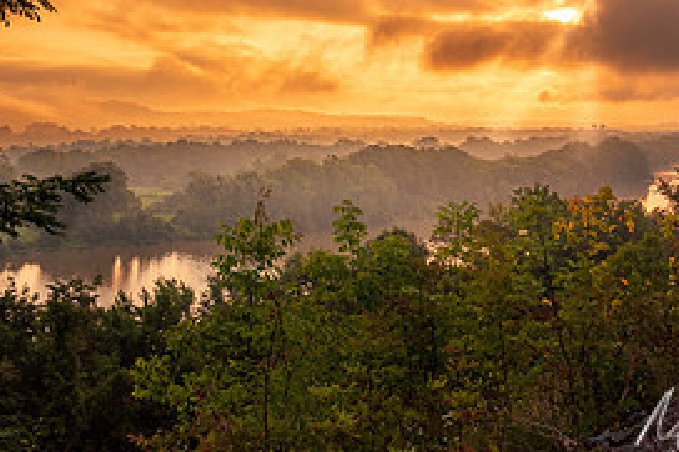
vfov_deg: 20.5
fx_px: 1206
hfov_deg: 30.4
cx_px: 107
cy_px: -4
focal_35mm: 64
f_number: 13
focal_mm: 30
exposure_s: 1/200
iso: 400
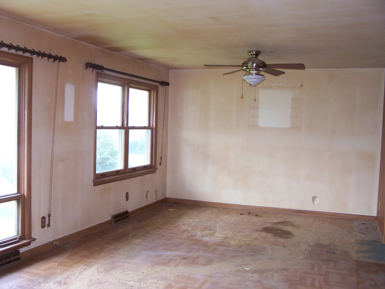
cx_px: 192
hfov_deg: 49.0
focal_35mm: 38
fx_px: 423
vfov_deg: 37.7
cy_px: 144
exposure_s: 1/60
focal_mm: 6.3
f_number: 2.8
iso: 140
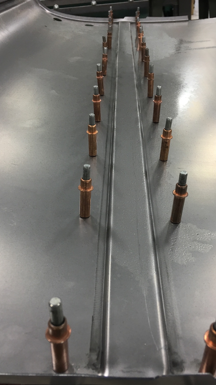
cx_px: 124
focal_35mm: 34
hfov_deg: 34.6
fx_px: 346
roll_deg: +5.4
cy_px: 199
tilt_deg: -33.6
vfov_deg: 58.0
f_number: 2.2
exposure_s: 1/30
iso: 32
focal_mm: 4.15
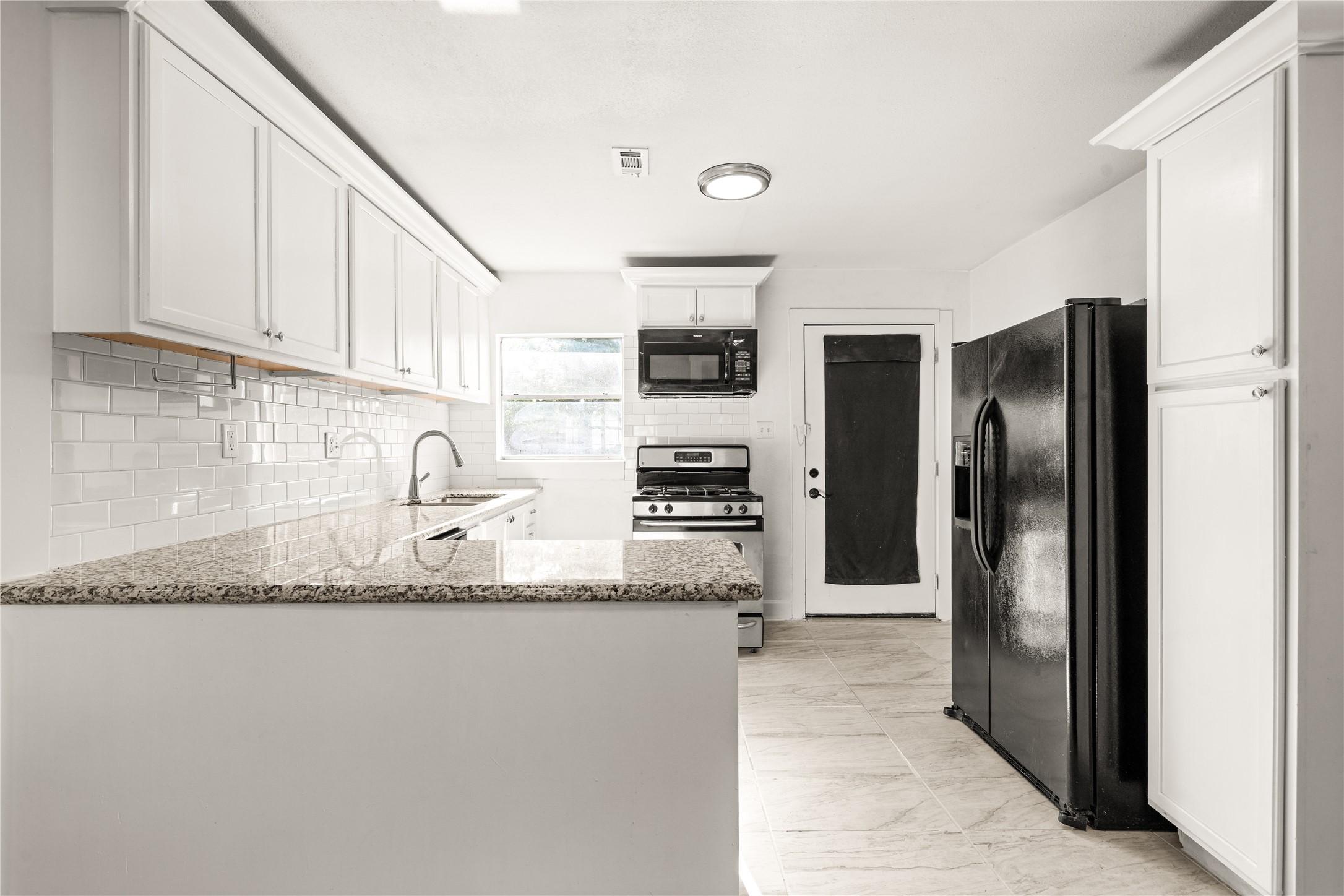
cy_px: 448
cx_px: 672
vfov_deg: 73.7
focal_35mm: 16
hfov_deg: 96.7
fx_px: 597
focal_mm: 16
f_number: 9
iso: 200
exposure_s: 1/4
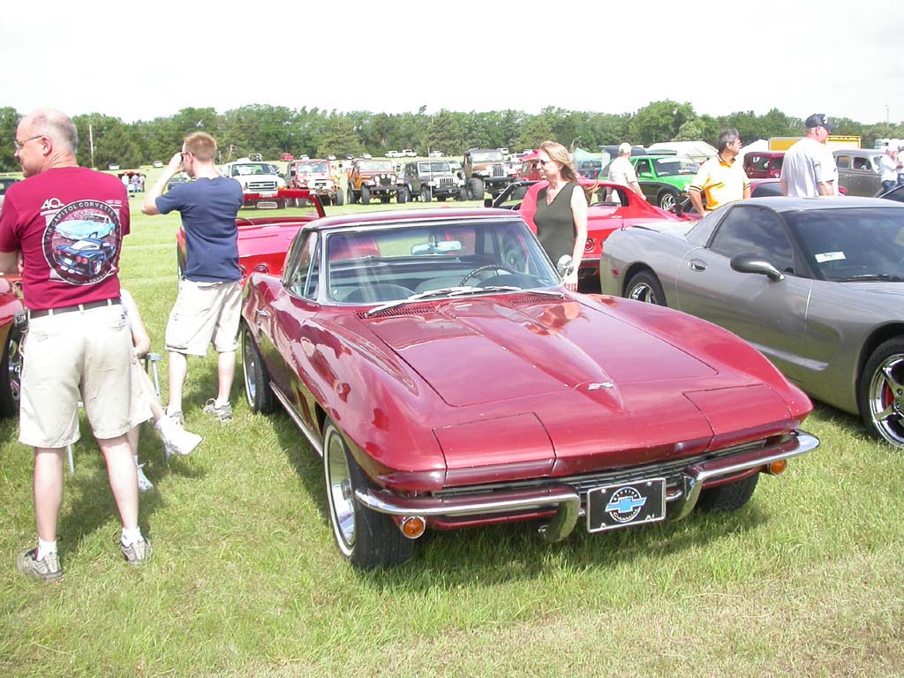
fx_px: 992
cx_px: 452
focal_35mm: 38
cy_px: 339
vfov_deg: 37.7
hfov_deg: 49.0
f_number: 2.6
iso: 100
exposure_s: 1/1000
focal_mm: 7.85
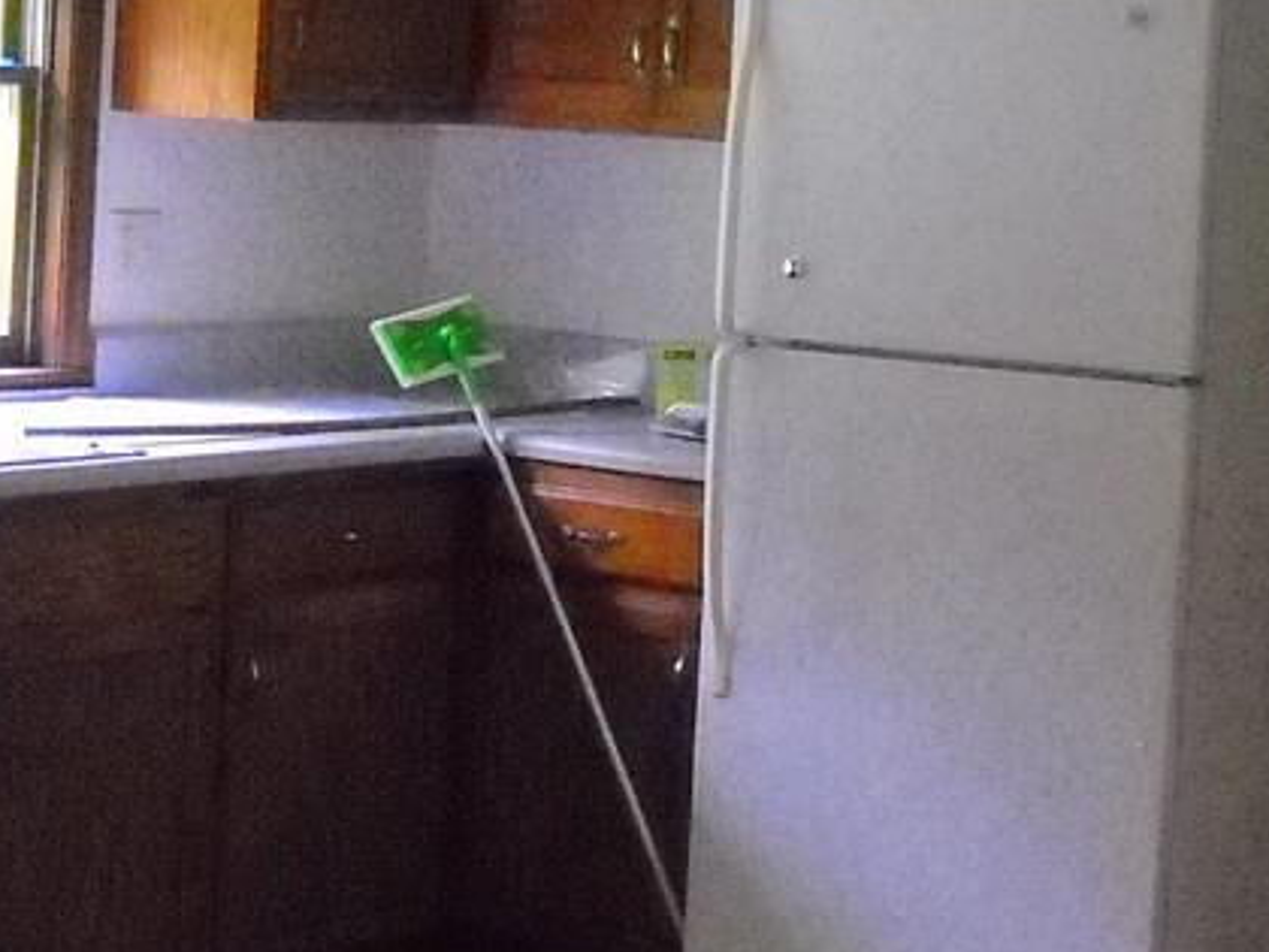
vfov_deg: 14.8
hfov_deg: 19.5
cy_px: 456
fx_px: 3666
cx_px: 350
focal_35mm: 100
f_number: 3.1
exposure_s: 1/109
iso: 800
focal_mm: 6.72
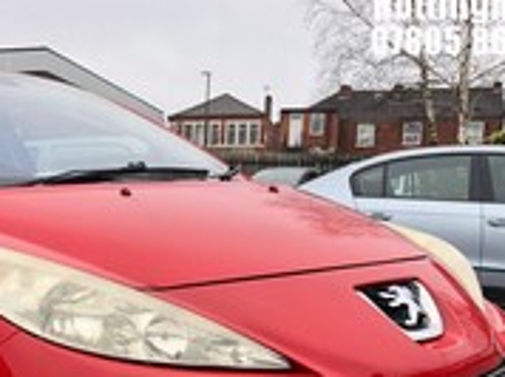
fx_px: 801
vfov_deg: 25.5
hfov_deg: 33.6
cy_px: 357
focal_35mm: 55
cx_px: 79
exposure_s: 1/237
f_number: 1.8
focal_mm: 4
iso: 20
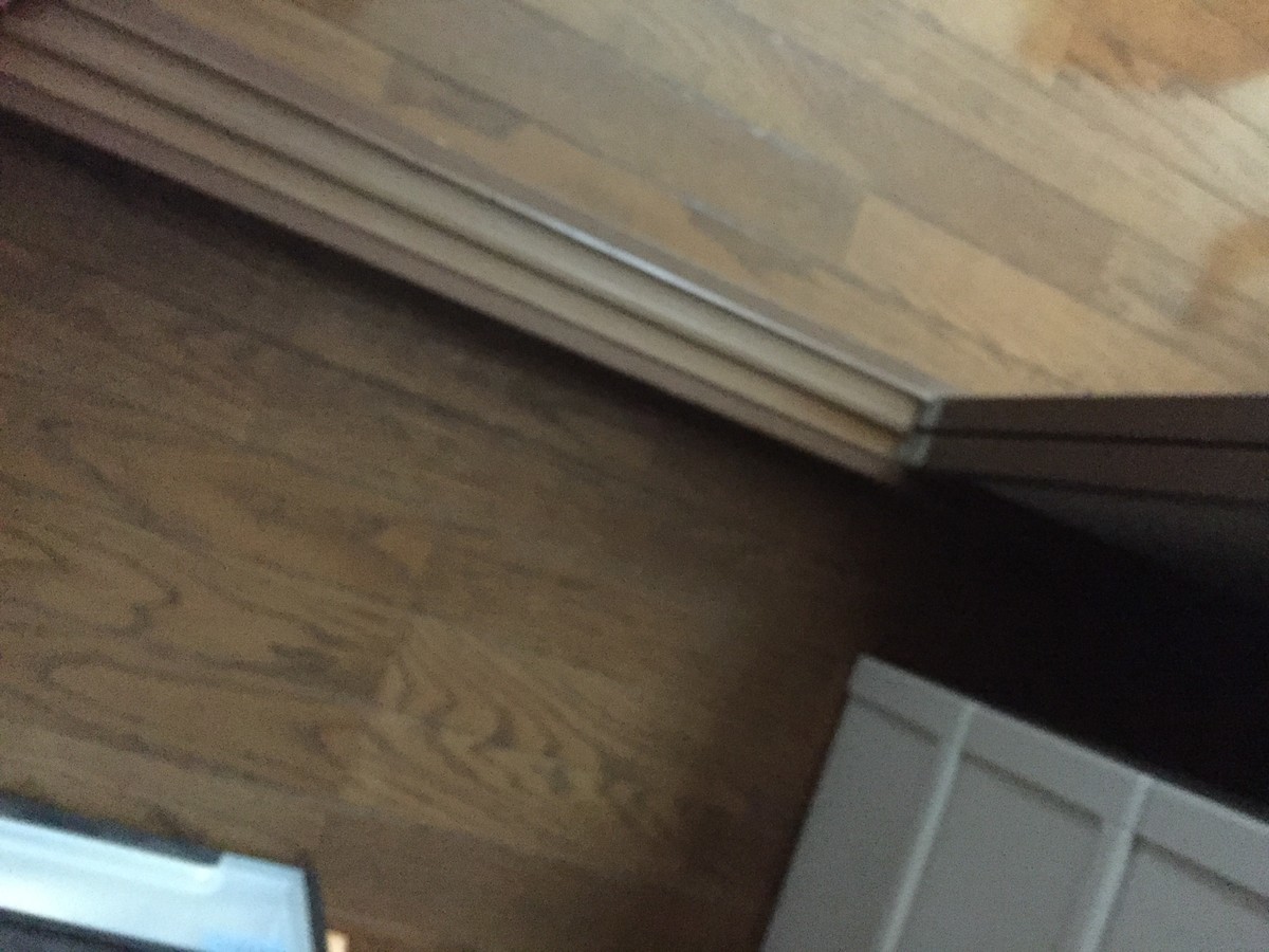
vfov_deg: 48.2
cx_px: 634
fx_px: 1063
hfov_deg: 61.7
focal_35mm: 29
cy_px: 476
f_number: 2.2
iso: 2000
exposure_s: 1/15
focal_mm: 4.15
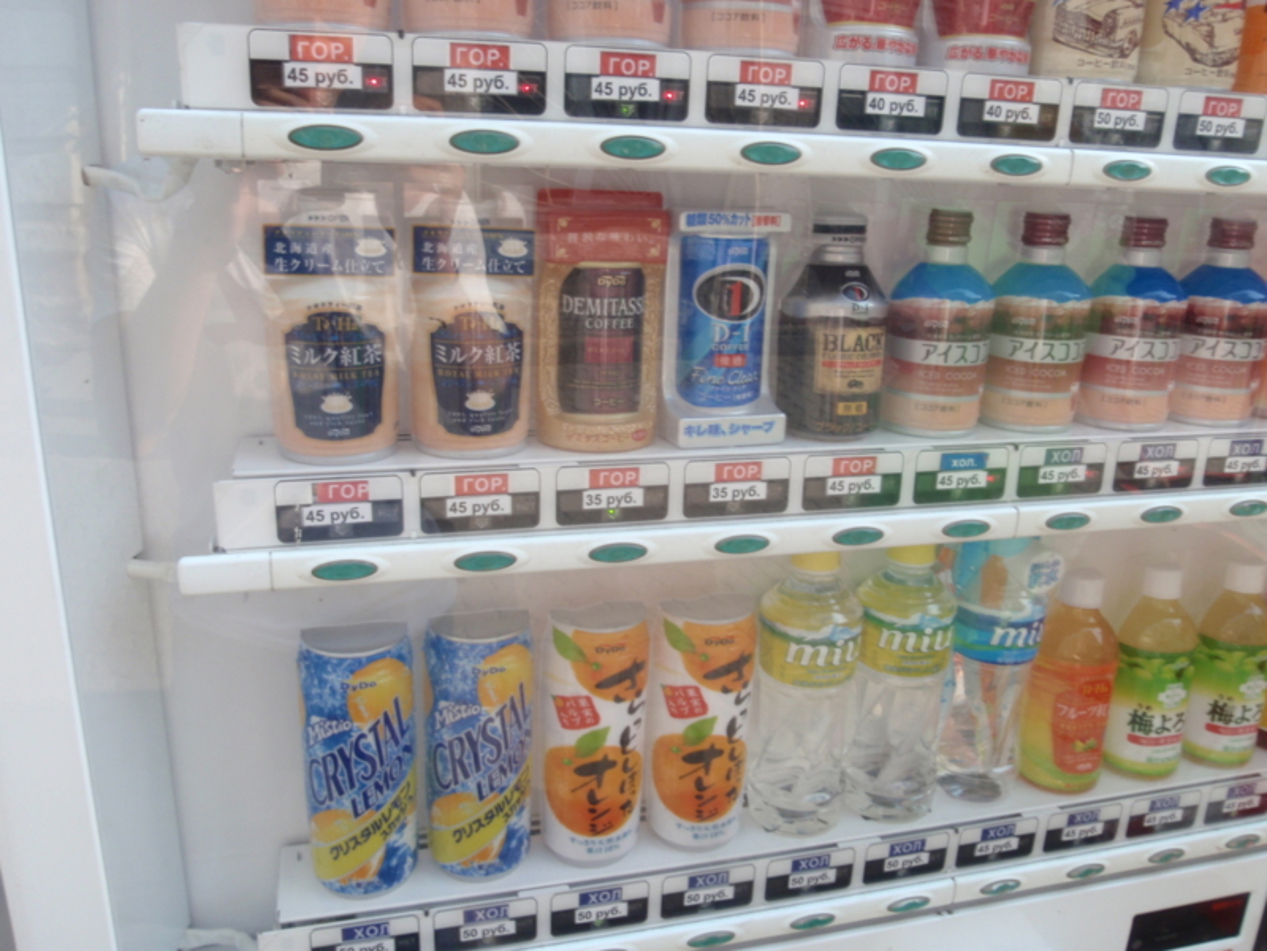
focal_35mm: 28
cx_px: 634
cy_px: 476
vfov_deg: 49.7
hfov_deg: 63.4
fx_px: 1025
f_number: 5
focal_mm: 5
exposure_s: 1/60
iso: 64
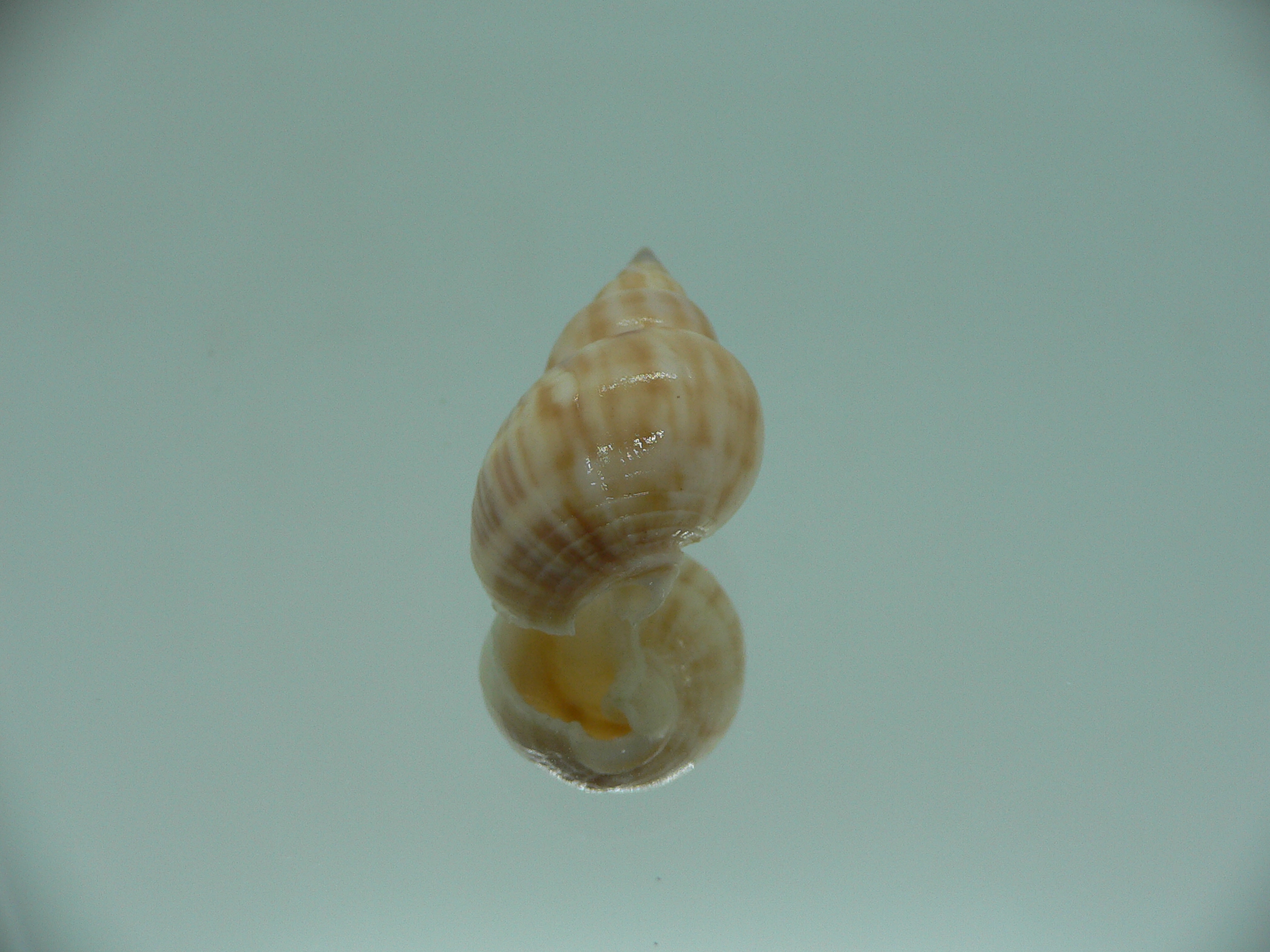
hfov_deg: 52.6
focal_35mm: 35
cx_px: 635
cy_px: 476
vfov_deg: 40.7
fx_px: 1284
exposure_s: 1/60
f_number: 2.8
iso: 80
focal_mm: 4.6
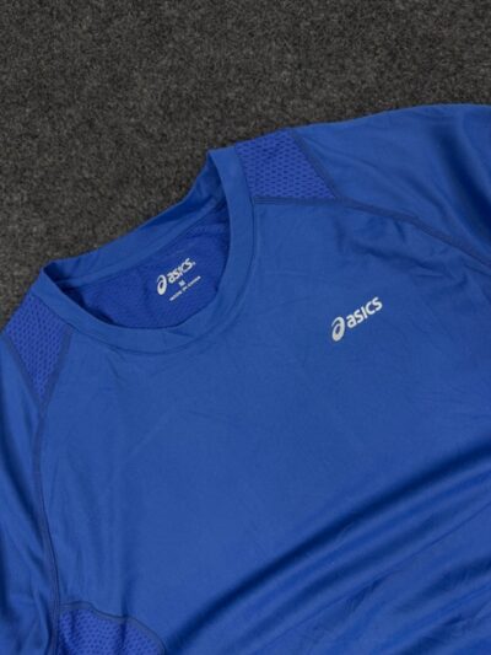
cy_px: 328
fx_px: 454
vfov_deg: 71.6
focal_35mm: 24
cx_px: 246
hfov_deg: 56.8
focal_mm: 6.76
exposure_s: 1/100
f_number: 1.78
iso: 125
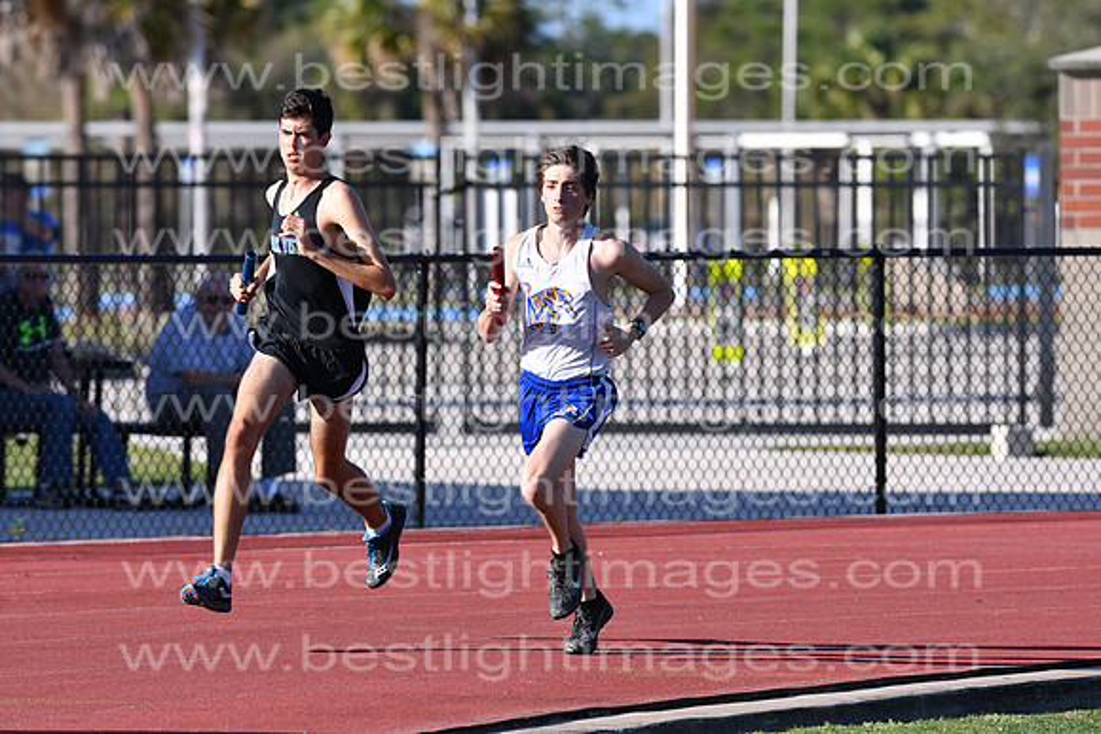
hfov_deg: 4.6
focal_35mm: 450
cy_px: 367
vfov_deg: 3.1
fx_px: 13765
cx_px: 550
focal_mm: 300
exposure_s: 1/2000
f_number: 5.6
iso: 320
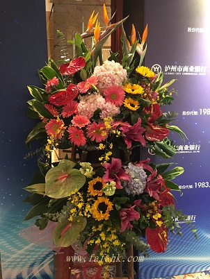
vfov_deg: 61.6
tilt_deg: -9.0
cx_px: 105
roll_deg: +0.1
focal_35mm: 29
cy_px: 140
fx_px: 234
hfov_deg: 48.3
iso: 160
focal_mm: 4.15
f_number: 2.2
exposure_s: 1/8
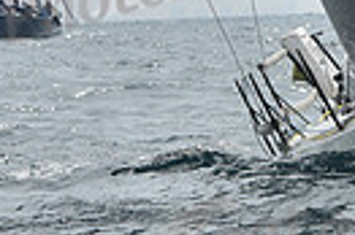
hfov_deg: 3.3
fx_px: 6126
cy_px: 77
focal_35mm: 622
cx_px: 523
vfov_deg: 2.2
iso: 250
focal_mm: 140
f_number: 13
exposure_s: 1/800
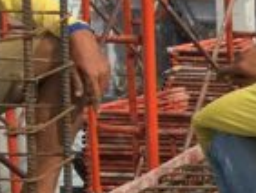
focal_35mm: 211
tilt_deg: -11.0
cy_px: 40
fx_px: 1562
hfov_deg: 7.8
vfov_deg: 7.0
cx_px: 844
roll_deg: -2.3
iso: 25
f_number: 2.2
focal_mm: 4.15
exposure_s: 1/1425
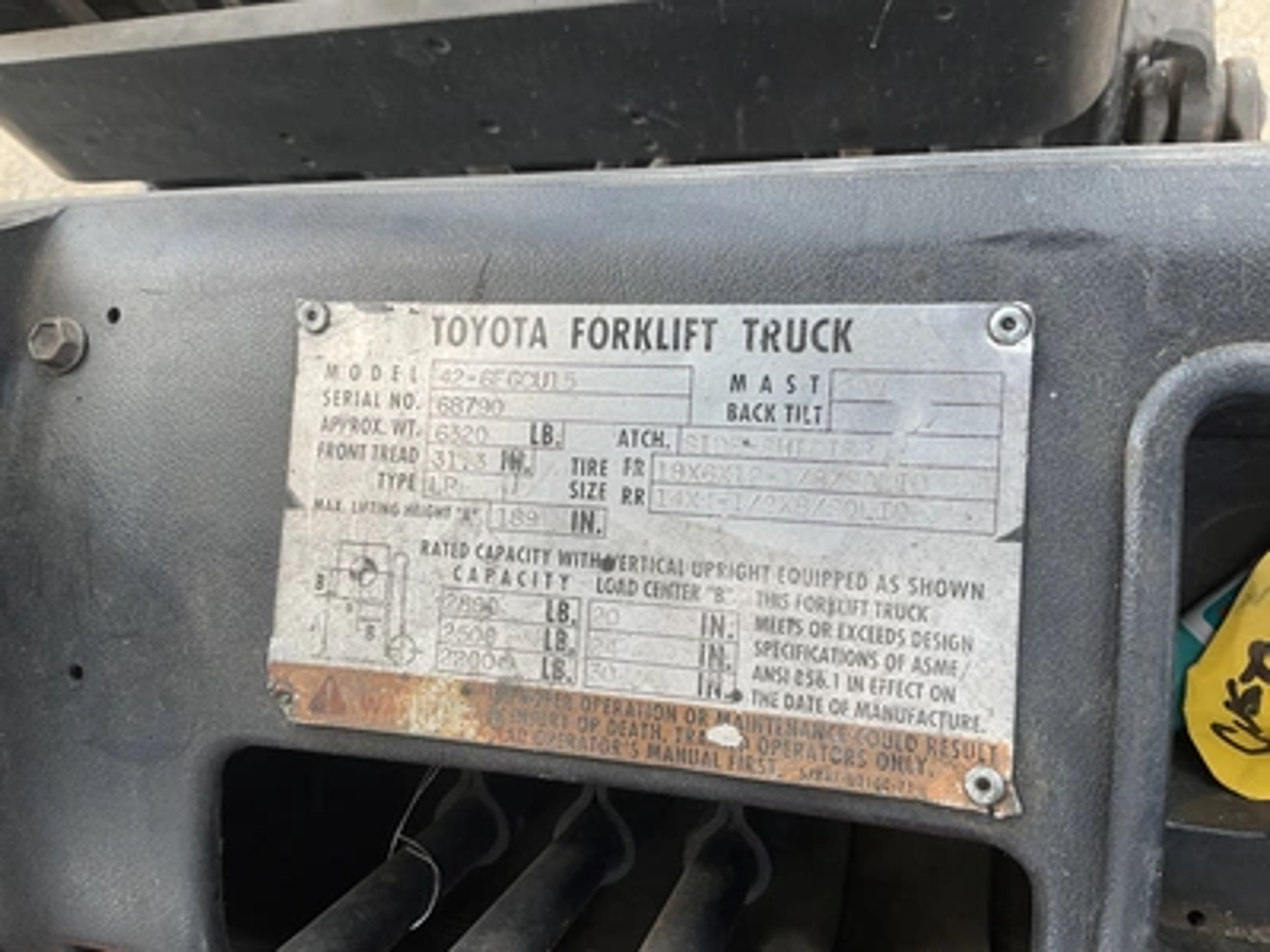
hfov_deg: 61.7
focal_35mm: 29
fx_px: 1064
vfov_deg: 48.2
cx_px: 635
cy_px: 476
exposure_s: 1/370
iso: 25
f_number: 1.8
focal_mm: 3
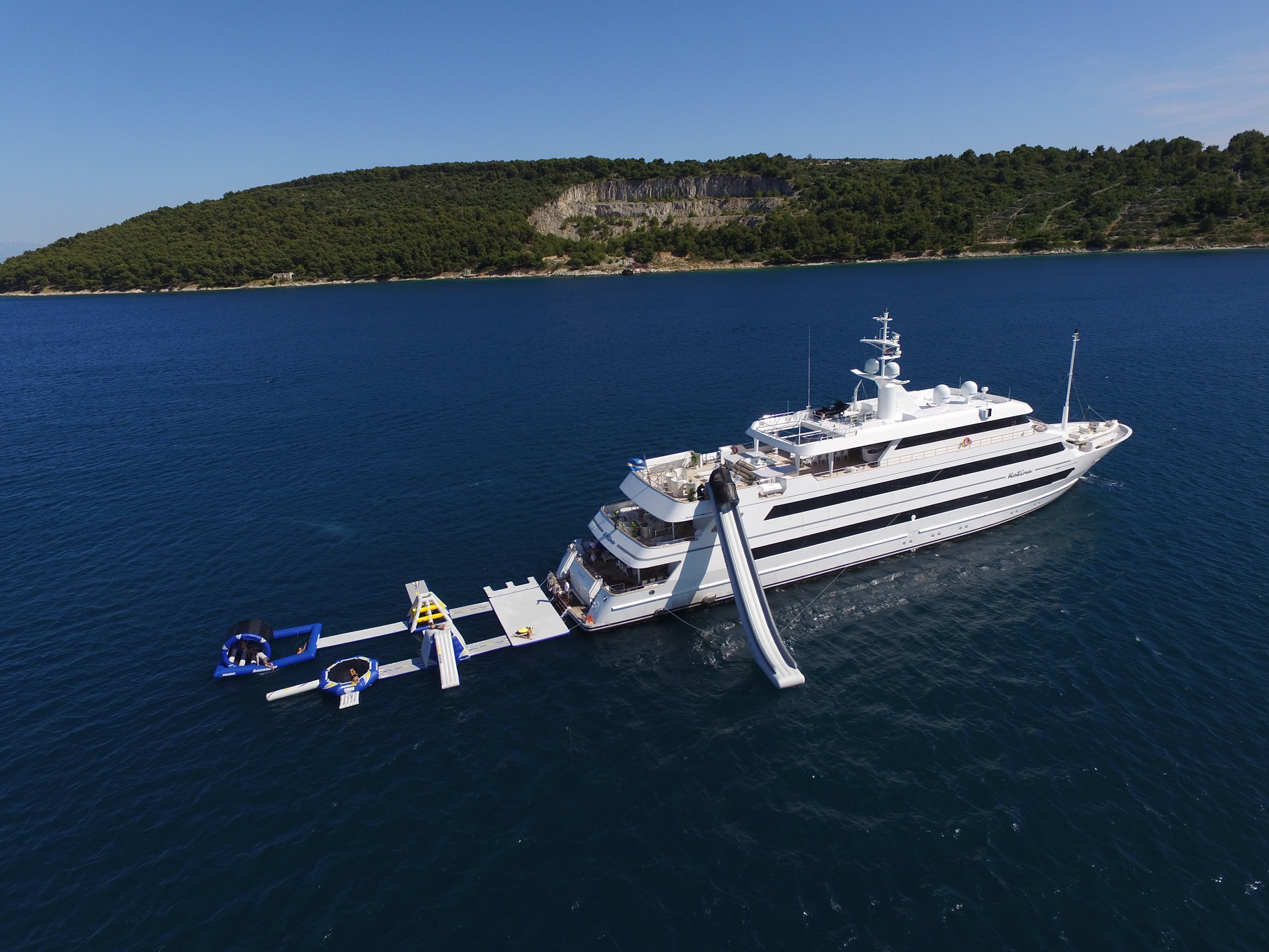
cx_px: 634
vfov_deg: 66.0
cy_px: 476
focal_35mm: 20
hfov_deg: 81.7
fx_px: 733
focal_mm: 3.61
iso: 100
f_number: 2.8
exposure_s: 1/1600
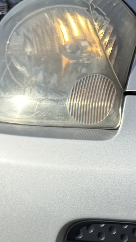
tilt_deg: -10.7
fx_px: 794
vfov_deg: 17.2
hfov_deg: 8.2
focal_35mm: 124
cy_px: 165
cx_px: 416
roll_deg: -1.3
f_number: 1.78
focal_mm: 6.76
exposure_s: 1/5348
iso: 80
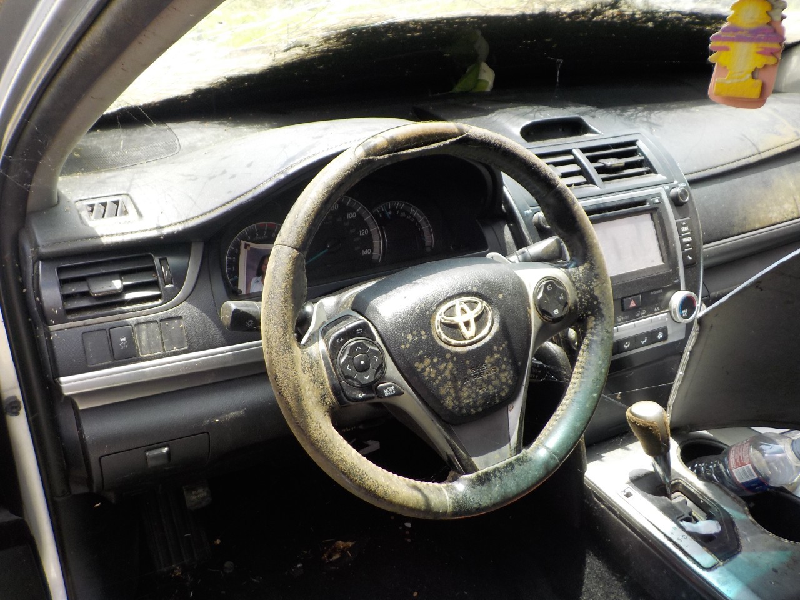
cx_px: 400
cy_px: 300
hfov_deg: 60.0
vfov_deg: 46.8
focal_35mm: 30
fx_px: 693
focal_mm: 4.1
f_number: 3.3
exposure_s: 1/160
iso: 125
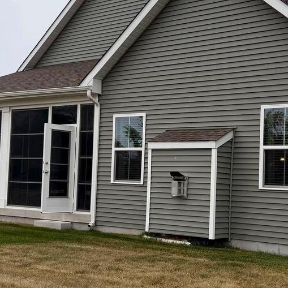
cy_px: 160
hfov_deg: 28.6
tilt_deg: +3.1
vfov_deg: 28.6
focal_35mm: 60
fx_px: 565
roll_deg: -2.2
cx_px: 144
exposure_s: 1/1122
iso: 80
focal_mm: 6.76
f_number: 1.78
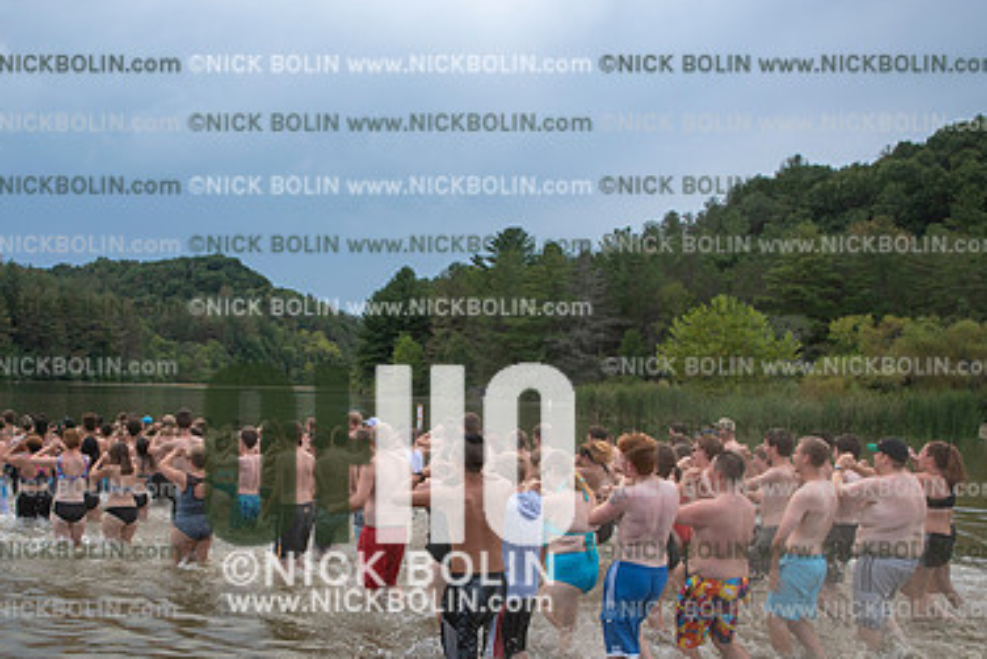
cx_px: 388
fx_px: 1015
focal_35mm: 37
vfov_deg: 35.2
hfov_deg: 51.5
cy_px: 490
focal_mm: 24
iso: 160
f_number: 3.2
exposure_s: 1/800
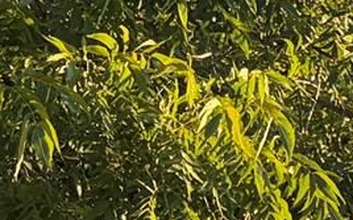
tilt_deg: +3.4
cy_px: 503
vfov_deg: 6.0
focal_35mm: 211
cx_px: 602
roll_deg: +1.0
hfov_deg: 9.5
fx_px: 2028
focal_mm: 5.96
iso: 64
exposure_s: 1/539
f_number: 1.6
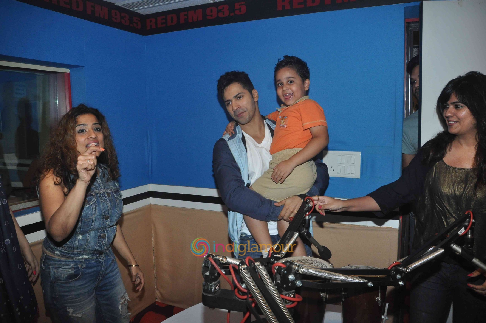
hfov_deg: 67.4
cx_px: 243
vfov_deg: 47.8
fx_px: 364
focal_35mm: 27
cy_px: 162
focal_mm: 18
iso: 1250
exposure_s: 1/200
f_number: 10
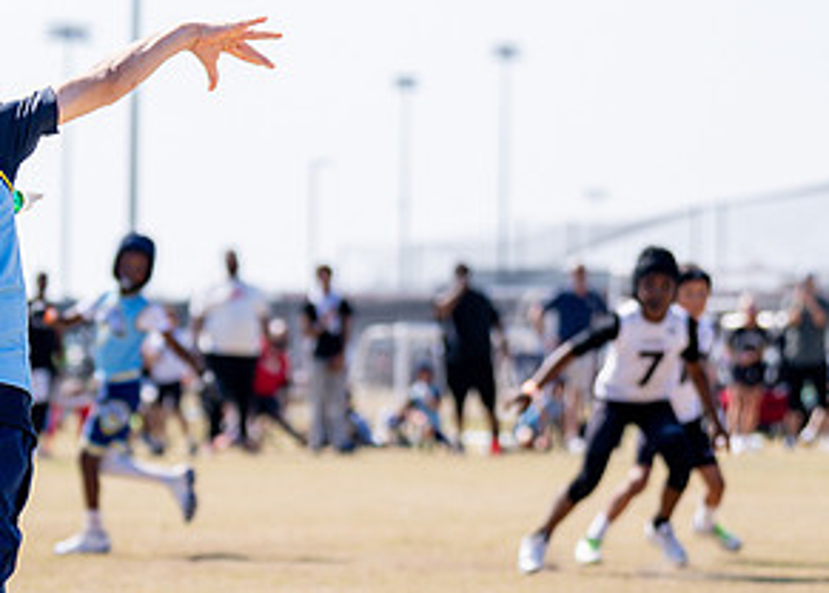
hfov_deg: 10.9
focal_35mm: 184
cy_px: 338
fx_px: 4333
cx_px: 111
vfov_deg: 7.8
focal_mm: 70
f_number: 2.8
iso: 100
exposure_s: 1/2500
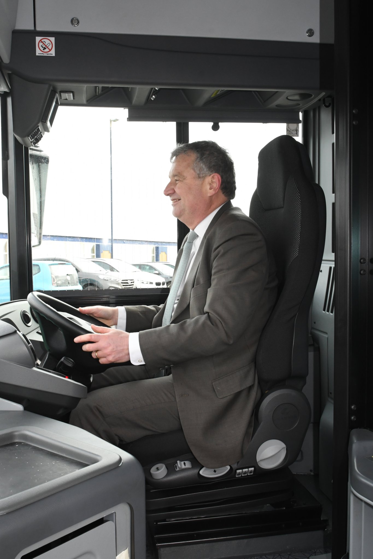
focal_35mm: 36
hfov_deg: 36.9
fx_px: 560
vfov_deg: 53.1
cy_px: 280
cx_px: 186
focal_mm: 24
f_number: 9
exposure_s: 1/250
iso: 1600
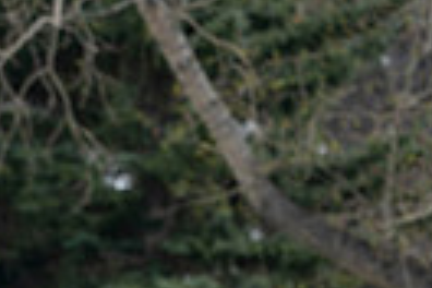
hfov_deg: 2.0
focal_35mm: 1044
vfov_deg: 1.3
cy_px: 604
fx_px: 12527
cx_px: -380
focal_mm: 238
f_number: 5.6
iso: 100
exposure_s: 1/250
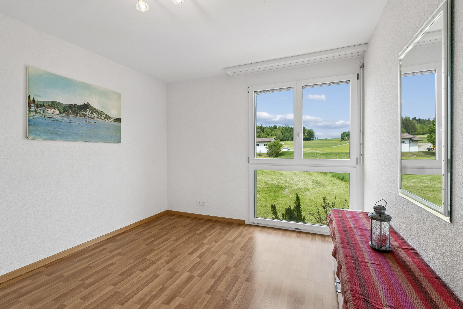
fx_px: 206
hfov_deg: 96.7
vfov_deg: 73.8
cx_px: 232
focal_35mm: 16
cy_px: 154
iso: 250
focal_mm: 16
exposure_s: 1/40
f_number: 9
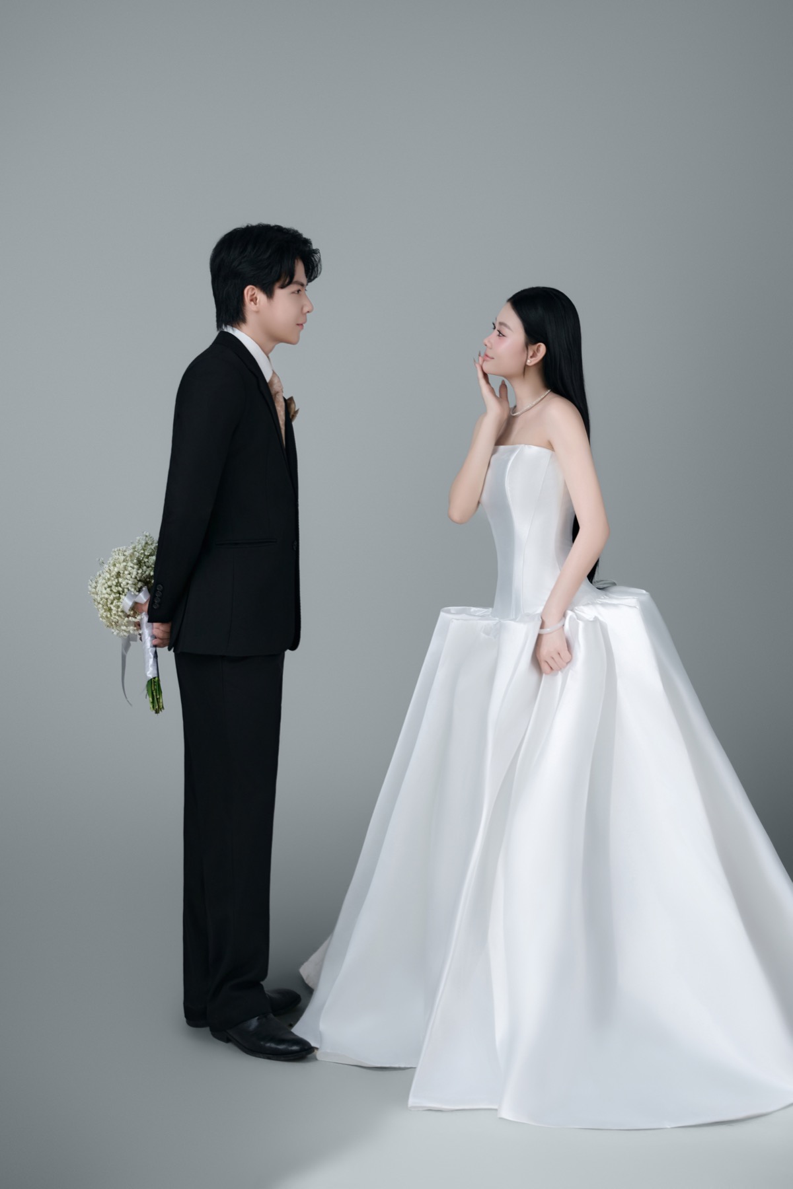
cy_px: 594
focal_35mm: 52
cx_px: 396
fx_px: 1715
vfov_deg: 38.3
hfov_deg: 26.0
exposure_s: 1/160
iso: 160
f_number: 4
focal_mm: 51.9
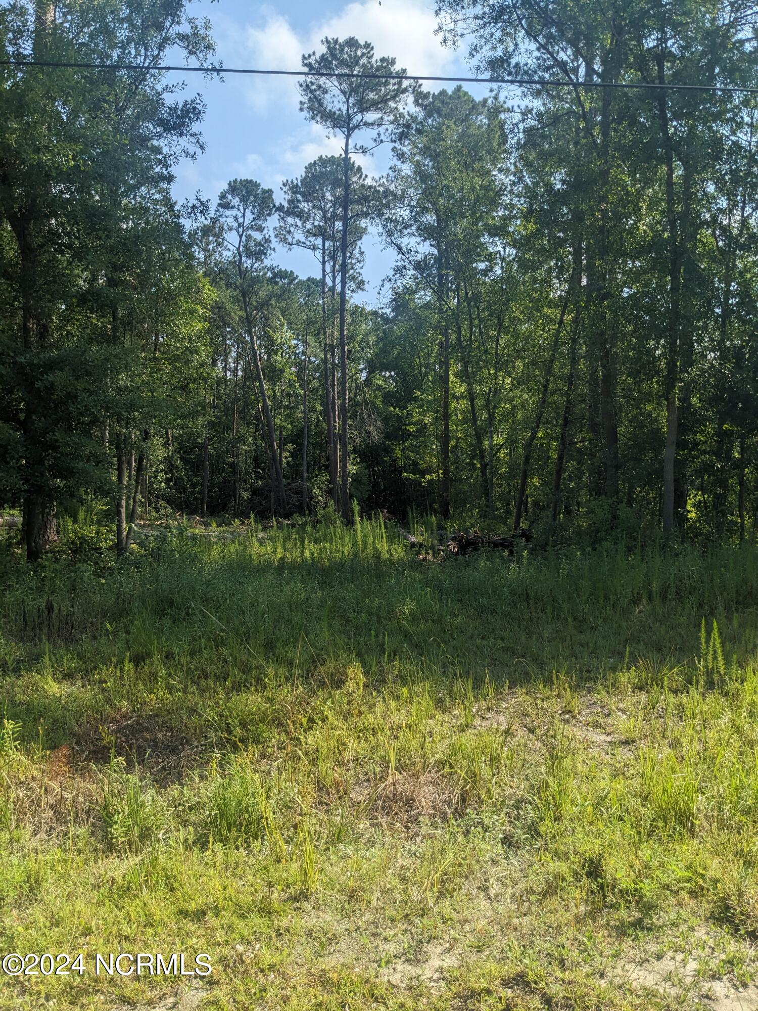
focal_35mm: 27
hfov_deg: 51.4
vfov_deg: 65.3
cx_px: 379
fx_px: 788
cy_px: 506
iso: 47
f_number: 1.73
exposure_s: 1/2597
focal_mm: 4.38
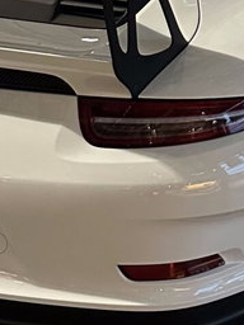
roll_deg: -0.4
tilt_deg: -10.5
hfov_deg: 11.5
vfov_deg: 14.9
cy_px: -65
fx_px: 1203
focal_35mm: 128
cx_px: 186
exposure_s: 1/50
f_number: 1.78
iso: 640
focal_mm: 6.86
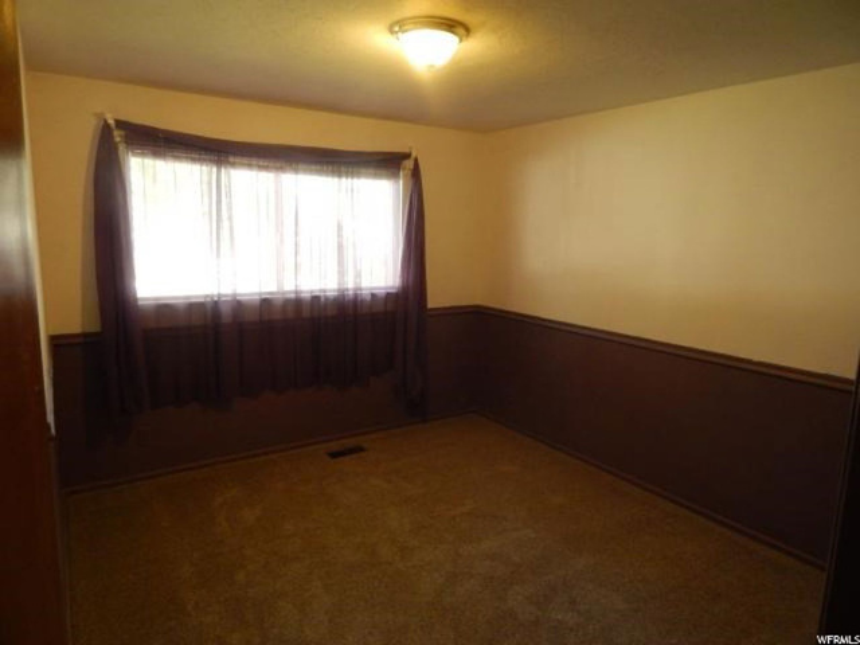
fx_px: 571
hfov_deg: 73.9
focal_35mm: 23
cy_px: 322
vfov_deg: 58.9
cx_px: 430
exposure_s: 1/13
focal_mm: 4
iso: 400
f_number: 3
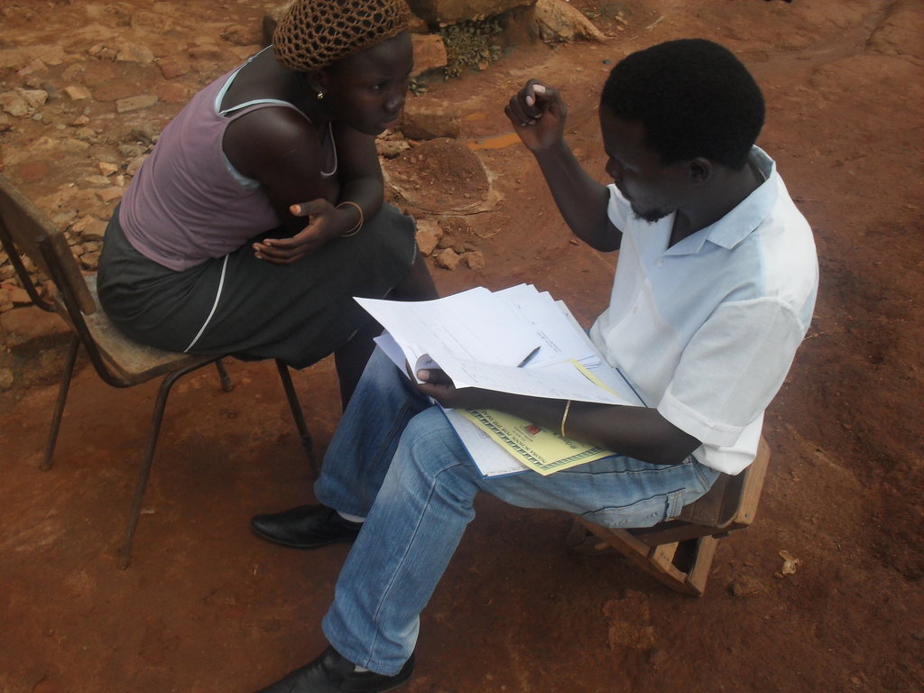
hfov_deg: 49.0
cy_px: 346
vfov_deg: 37.7
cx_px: 462
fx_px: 1014
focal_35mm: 38
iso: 80
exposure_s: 1/60
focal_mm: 6.3
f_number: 8.3
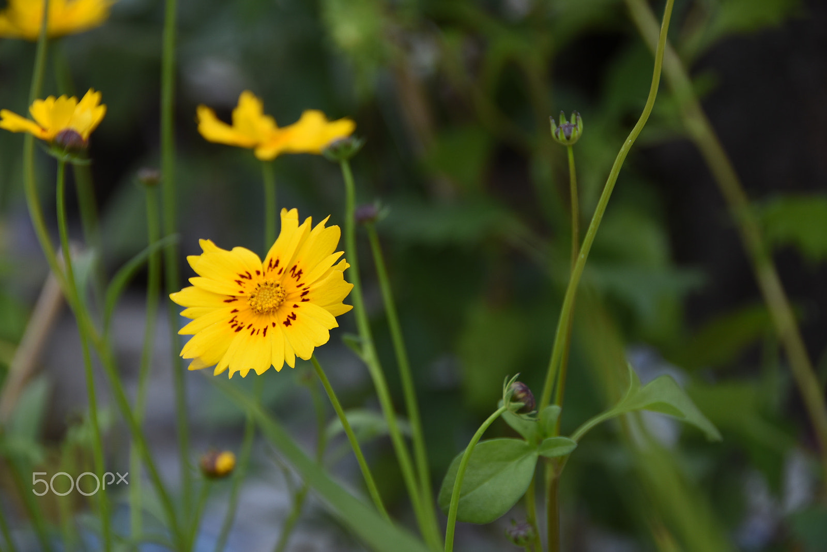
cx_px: 414
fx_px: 4136
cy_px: 276
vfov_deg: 7.6
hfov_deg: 11.4
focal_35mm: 180
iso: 200
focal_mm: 120
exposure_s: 1/200
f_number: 5.3
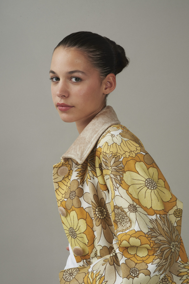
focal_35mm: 105
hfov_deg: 13.1
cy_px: 142
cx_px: 94
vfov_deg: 19.4
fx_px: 826
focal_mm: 105
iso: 200
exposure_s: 1/160
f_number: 11
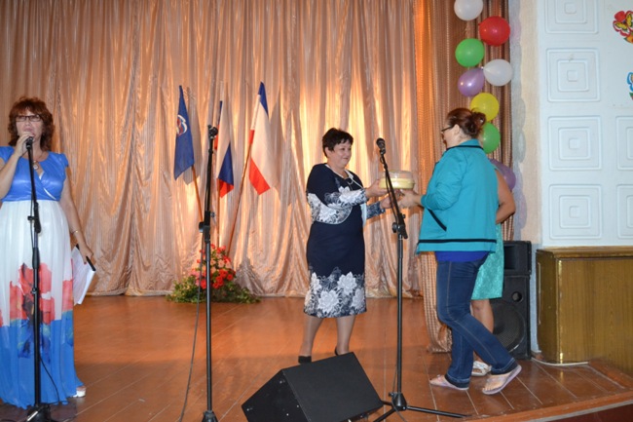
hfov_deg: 57.2
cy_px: 211
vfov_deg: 39.9
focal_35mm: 33
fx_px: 580
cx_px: 316
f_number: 3.5
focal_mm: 22
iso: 2000
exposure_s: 1/60
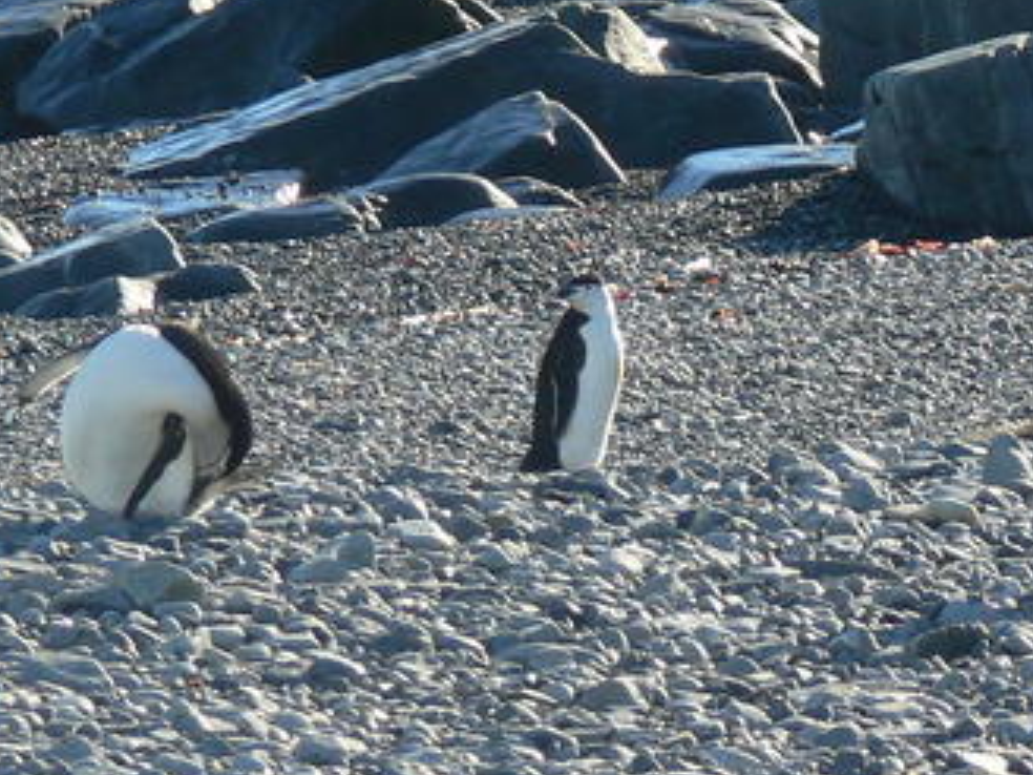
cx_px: 1172
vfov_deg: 2.5
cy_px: 145
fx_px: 18024
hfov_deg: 3.3
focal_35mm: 604
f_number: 5.6
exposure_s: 1/200
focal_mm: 41.3
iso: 80
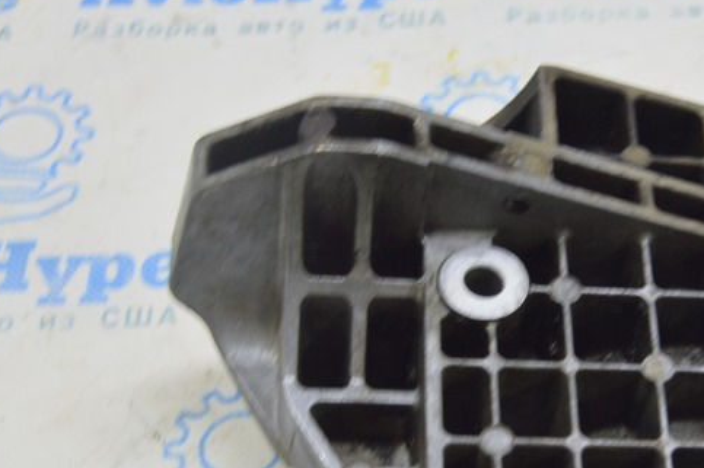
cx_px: 587
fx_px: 1739
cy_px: 289
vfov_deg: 15.3
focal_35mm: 89
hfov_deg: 22.5
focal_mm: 28
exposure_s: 1/20
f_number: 5.6
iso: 400
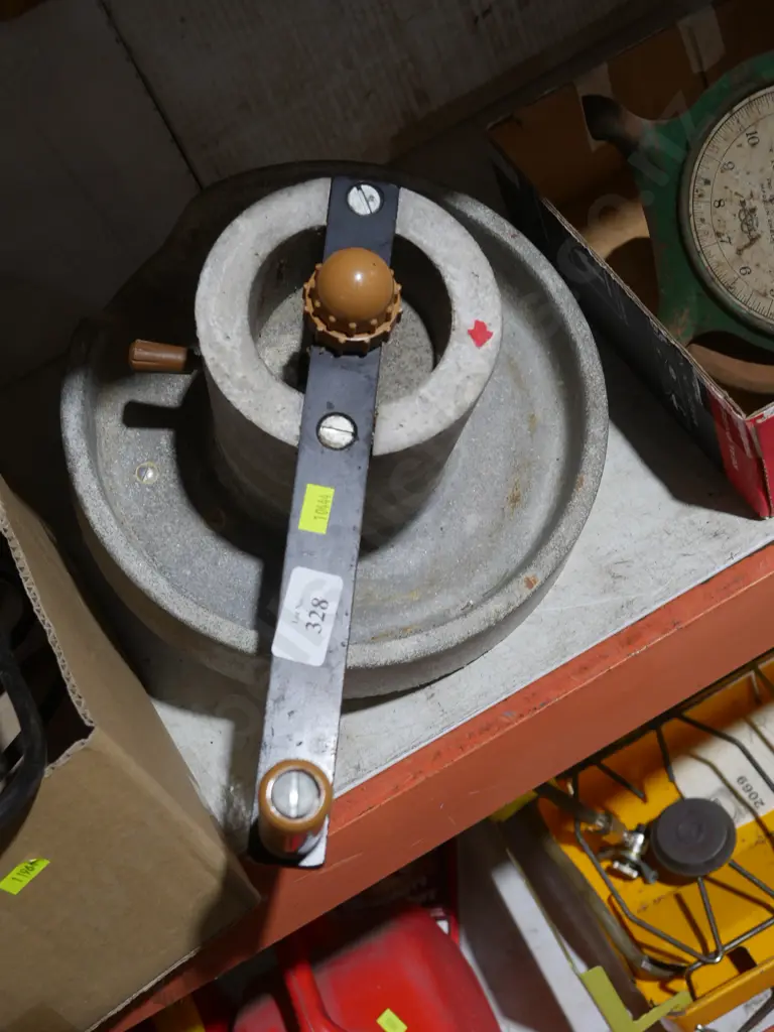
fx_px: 1431
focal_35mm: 48
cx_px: 387
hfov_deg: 30.3
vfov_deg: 39.7
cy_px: 516
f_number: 5.2
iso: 500
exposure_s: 1/60
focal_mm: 24
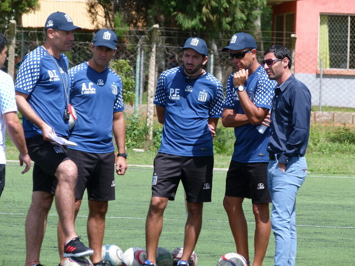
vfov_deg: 3.8
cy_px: 133
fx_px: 4011
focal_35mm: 391
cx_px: 178
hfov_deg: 5.1
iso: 100
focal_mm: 70.1
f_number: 4.2
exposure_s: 1/640
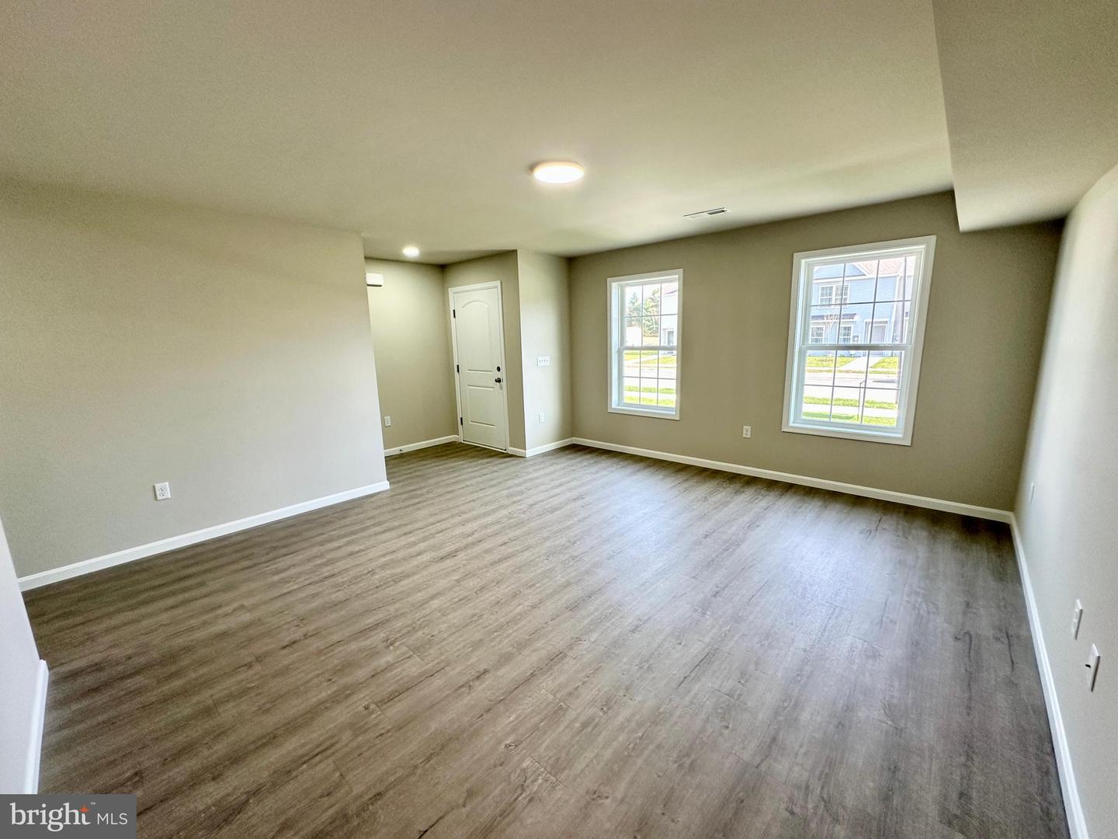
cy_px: 420
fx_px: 452
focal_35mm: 14
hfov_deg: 102.1
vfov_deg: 85.7
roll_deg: +1.7
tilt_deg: -9.6
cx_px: 559
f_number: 2.2
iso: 160
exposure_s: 1/120
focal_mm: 2.22
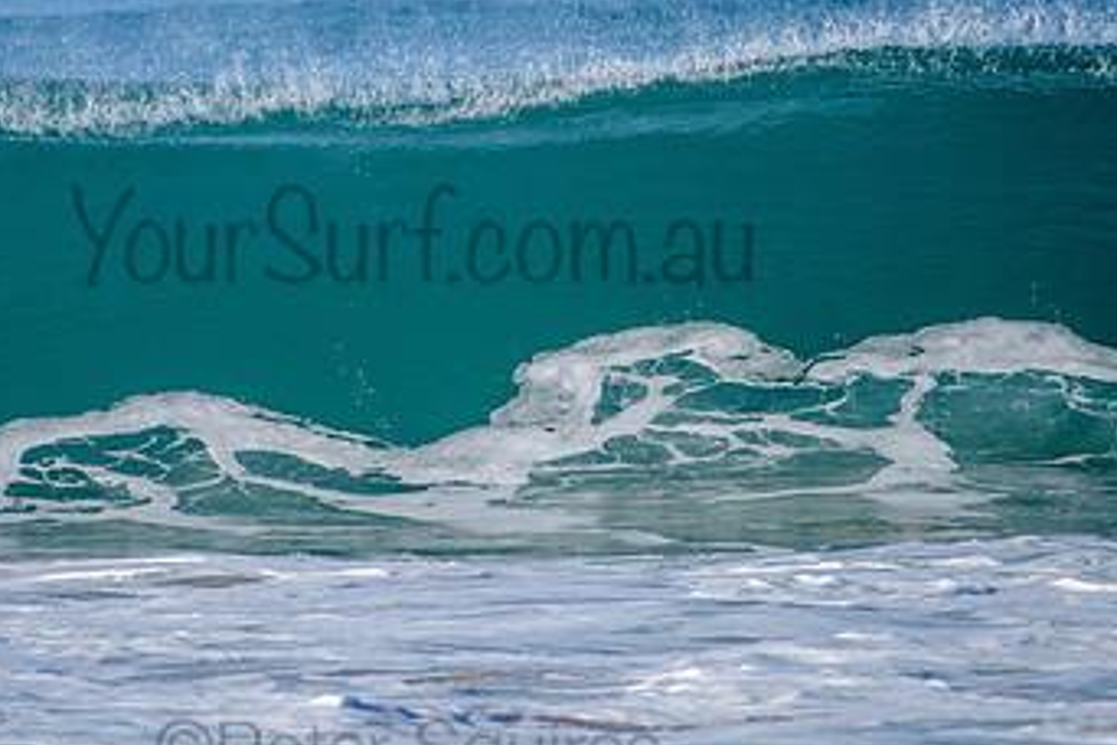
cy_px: 207
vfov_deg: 1.6
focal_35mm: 848
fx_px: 26309
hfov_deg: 2.4
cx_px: 408
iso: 160
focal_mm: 500
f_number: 5.6
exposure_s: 1/1600
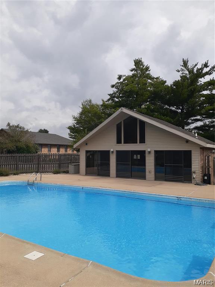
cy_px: 144
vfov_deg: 65.3
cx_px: 108
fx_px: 224
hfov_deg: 51.4
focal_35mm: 27
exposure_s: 1/1996
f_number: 1.9
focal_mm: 3.6
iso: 40
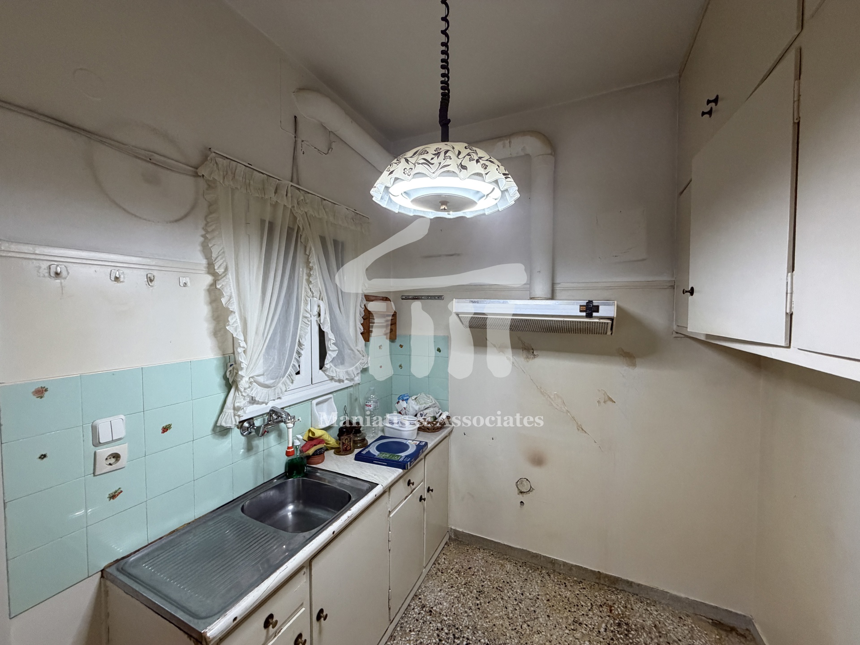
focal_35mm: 14
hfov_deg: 102.1
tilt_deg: -3.3
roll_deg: +0.6
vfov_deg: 85.7
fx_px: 348
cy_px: 322
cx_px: 430
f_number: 2.2
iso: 320
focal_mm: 2.22
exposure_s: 1/114
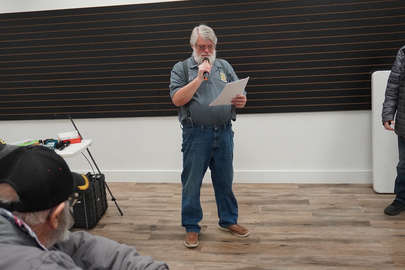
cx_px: 202
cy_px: 135
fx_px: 388
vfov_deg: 38.4
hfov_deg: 55.1
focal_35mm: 34
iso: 1600
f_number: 4.5
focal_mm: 23
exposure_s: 1/160
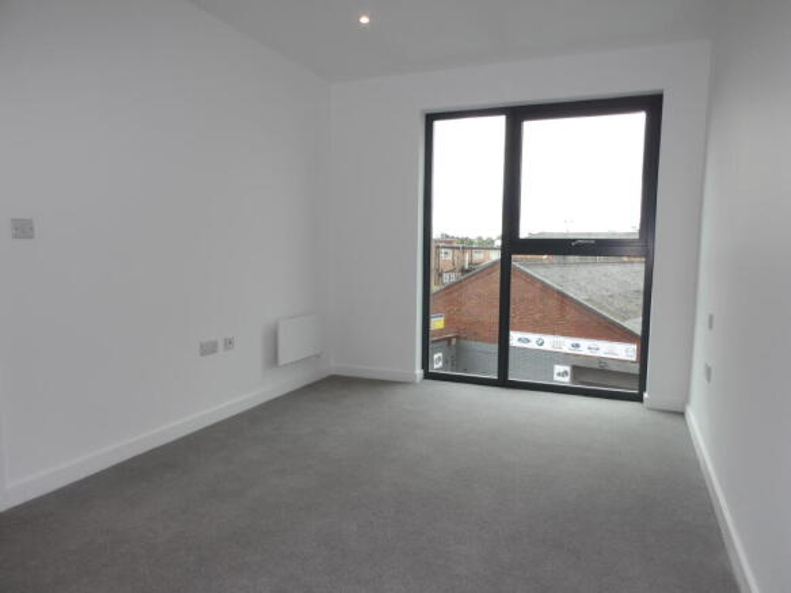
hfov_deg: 71.6
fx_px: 548
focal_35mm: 24
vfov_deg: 56.8
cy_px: 296
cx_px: 396
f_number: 4.1
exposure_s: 1/88
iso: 100
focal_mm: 4.3
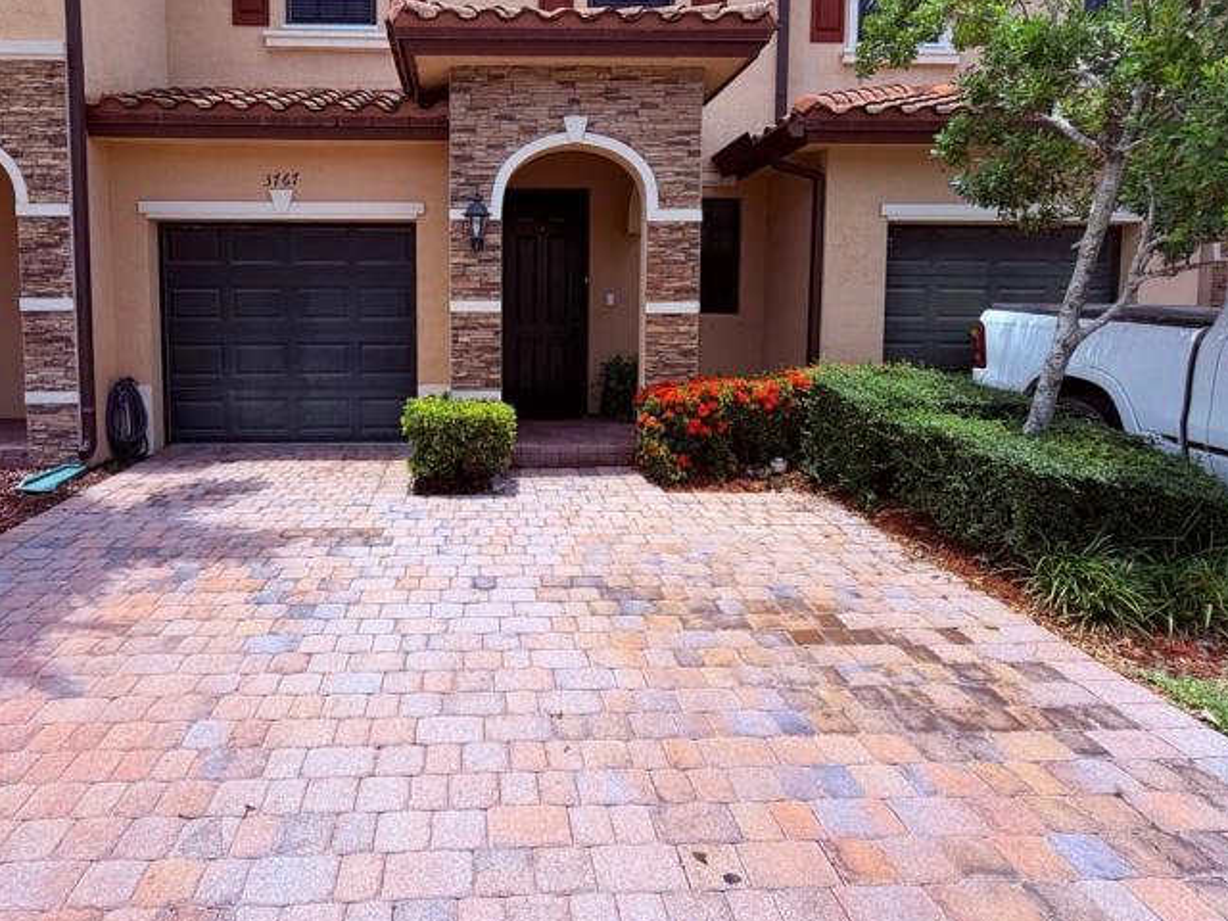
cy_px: 380
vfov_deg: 63.0
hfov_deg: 78.0
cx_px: 487
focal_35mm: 21
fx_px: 745
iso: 40
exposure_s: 1/760
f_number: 2.2
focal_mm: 2.22
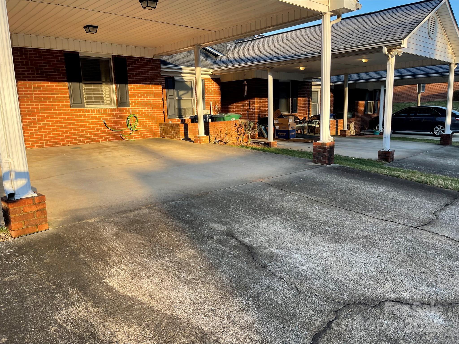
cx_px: 230
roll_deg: +2.6
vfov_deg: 54.9
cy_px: 172
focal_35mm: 25
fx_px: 331
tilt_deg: -10.8
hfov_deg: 69.4
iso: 32
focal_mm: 5.1
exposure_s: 1/415
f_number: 1.6
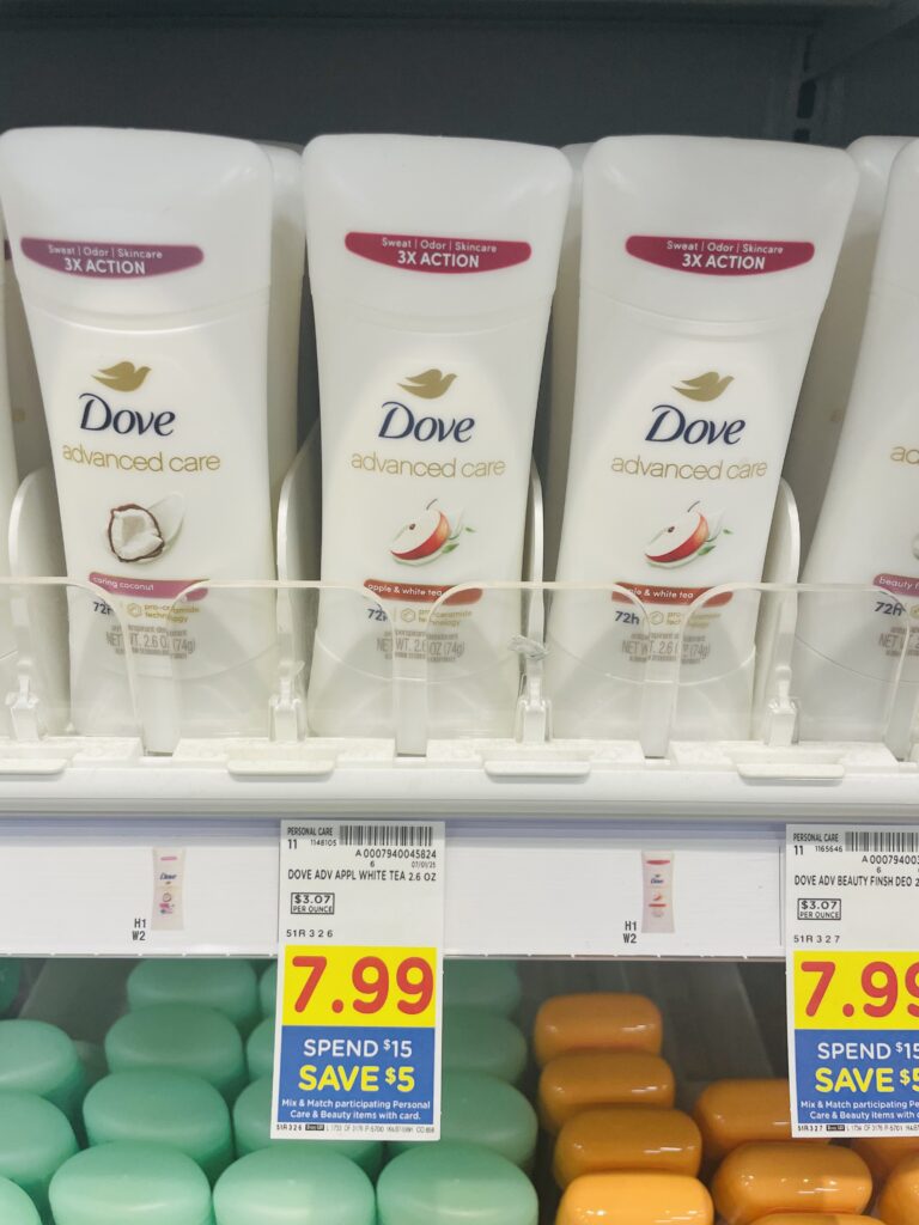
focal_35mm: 26
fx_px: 920
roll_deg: -1.5
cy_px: 612
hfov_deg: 53.1
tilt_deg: -25.4
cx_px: 460
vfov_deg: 67.3
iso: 80
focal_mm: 4.2
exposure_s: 1/120
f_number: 1.6
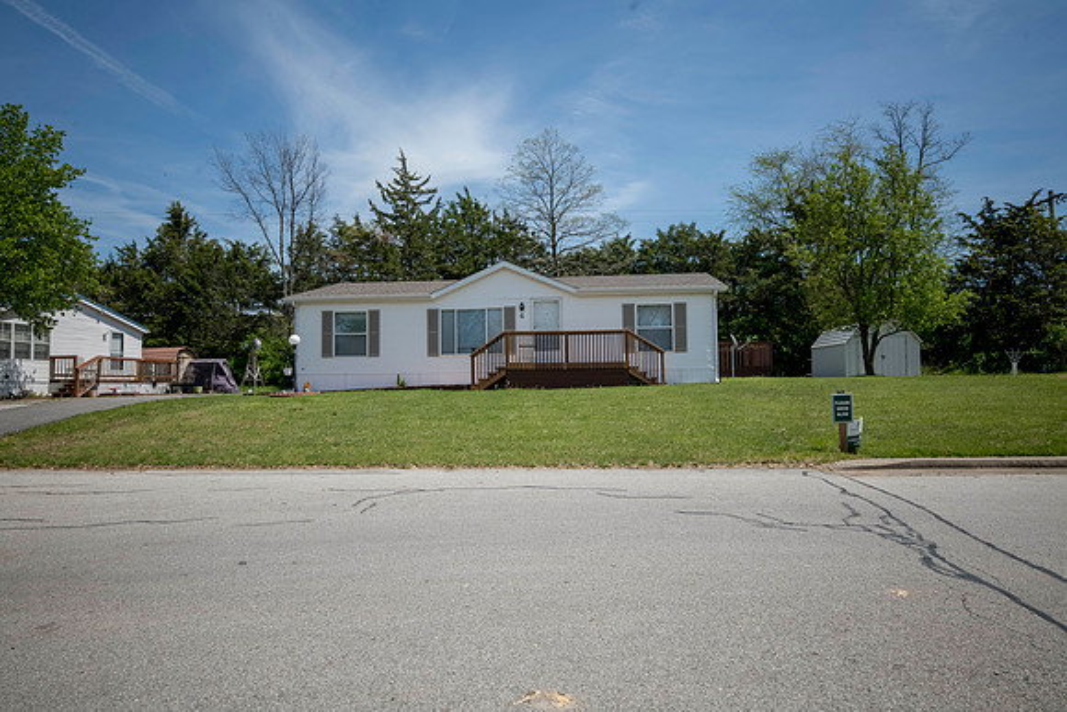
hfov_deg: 73.7
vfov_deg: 53.2
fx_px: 711
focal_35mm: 24
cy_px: 356
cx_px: 534
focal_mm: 24
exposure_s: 1/320
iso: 400
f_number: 11
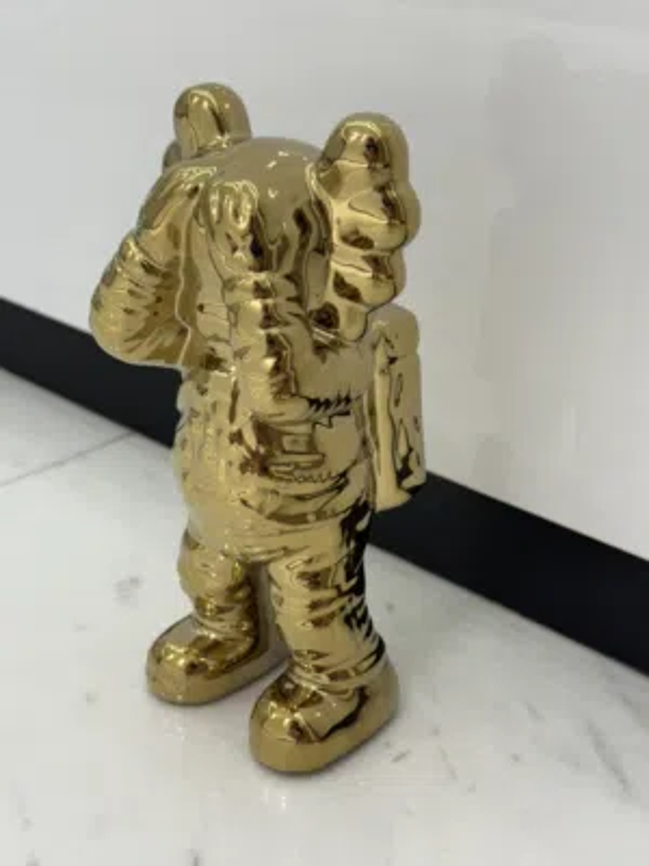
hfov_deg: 30.3
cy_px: 433
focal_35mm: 48
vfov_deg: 39.7
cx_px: 324
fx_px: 1200
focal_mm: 6.76
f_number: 1.78
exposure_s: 1/100
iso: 125
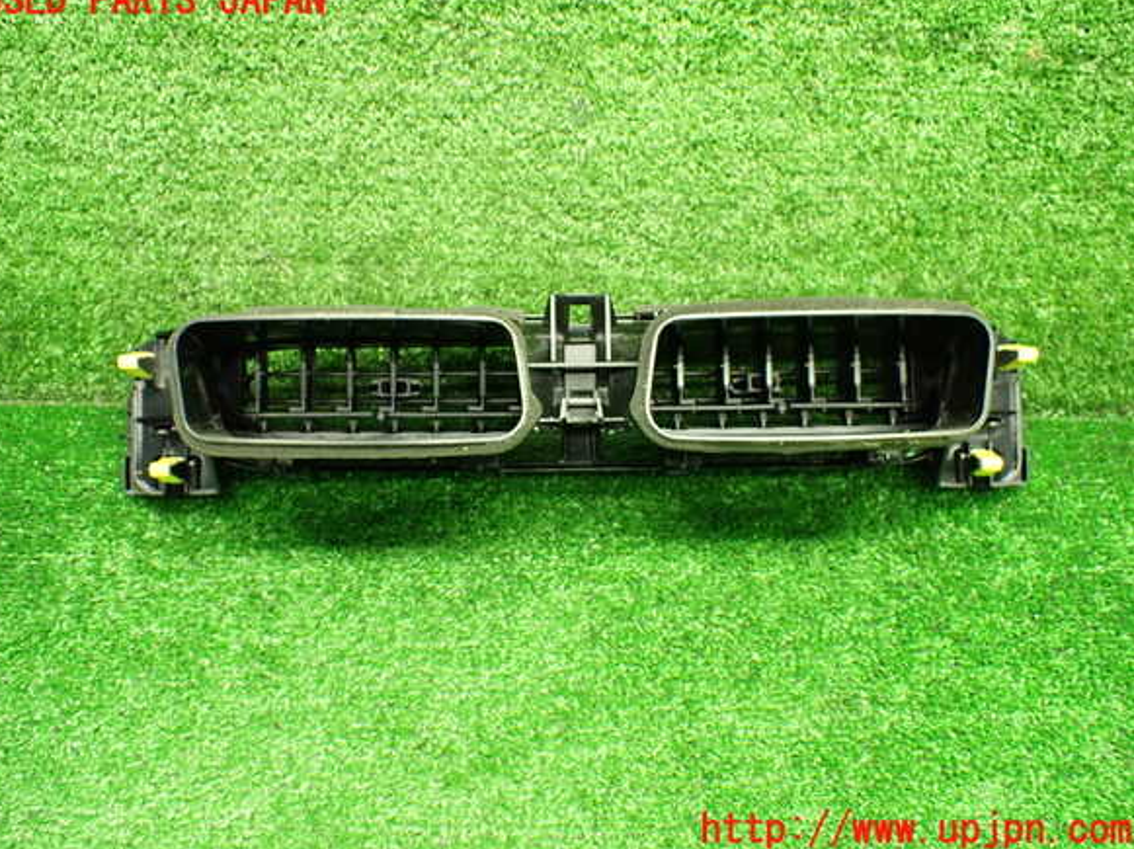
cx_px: 556
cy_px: 416
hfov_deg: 58.4
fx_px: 1015
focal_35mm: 31
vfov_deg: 45.4
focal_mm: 5.4
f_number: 2.3
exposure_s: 1/50
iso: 800
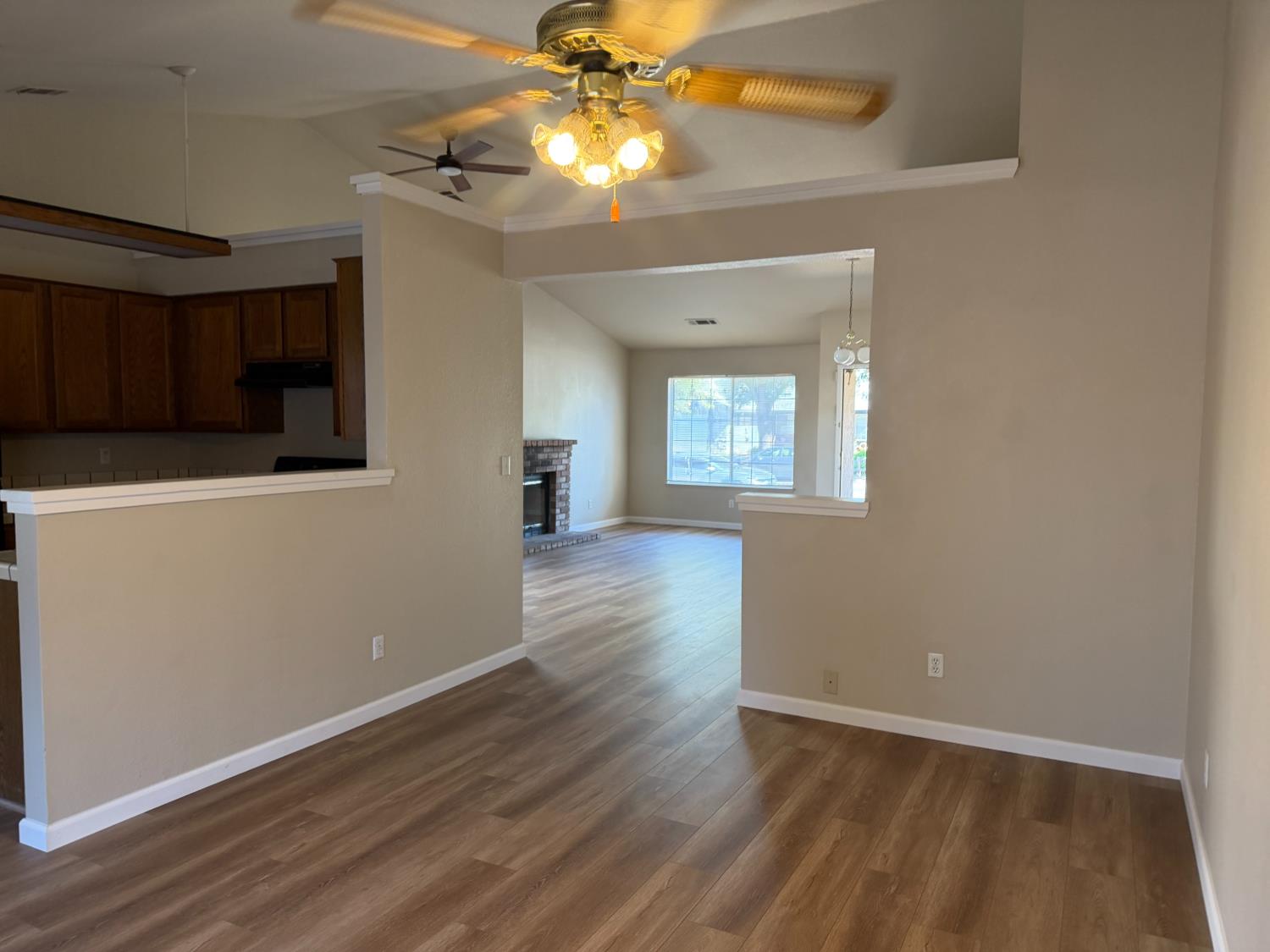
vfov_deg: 56.8
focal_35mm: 24
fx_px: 881
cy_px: 476
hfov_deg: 71.6
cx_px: 635
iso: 200
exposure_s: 1/72
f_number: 1.78
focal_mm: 6.76
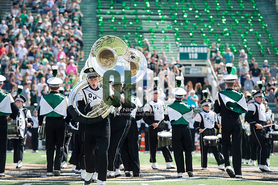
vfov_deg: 8.6
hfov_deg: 12.8
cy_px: 92
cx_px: 139
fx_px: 1235
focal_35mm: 160
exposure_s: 1/1000
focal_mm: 160
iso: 200
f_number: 4.5
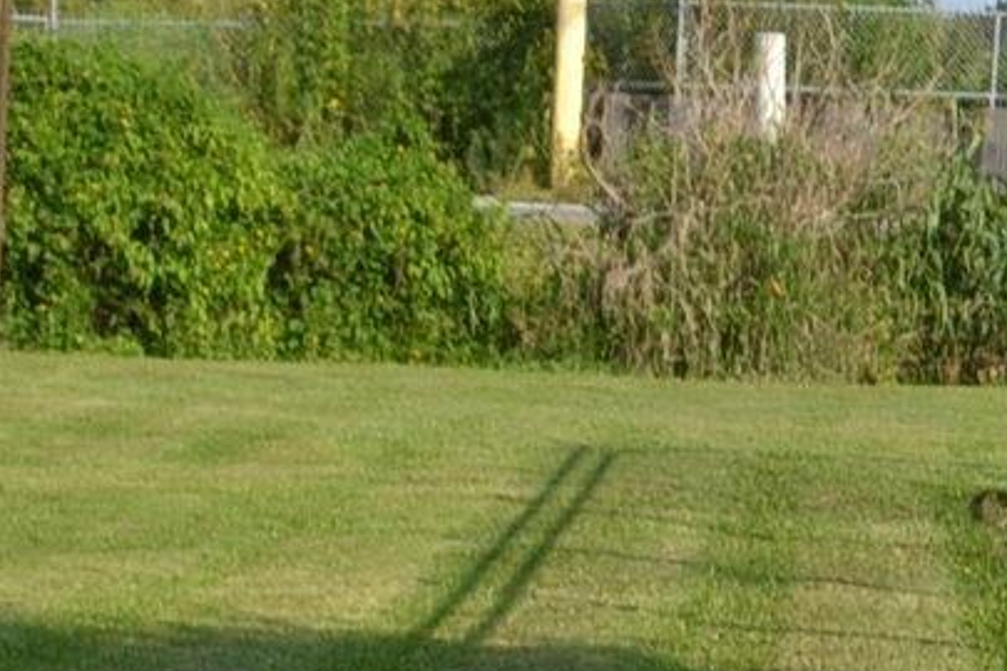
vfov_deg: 6.7
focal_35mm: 205
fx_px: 5734
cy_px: 666
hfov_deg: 9.8
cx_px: -358
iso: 100
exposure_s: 1/200
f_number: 7.1
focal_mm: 24
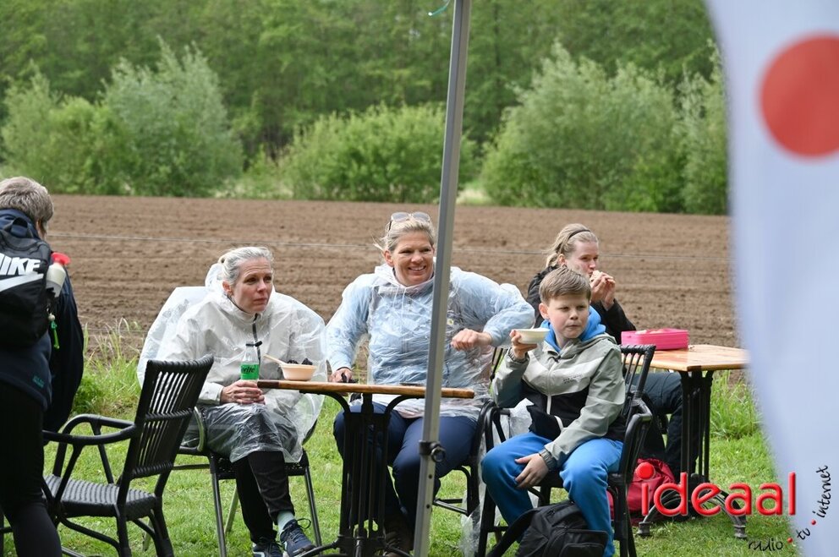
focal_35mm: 105
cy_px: 278
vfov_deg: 13.0
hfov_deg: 19.5
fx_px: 2444
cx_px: 420
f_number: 6.3
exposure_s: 1/250
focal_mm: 105
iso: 250
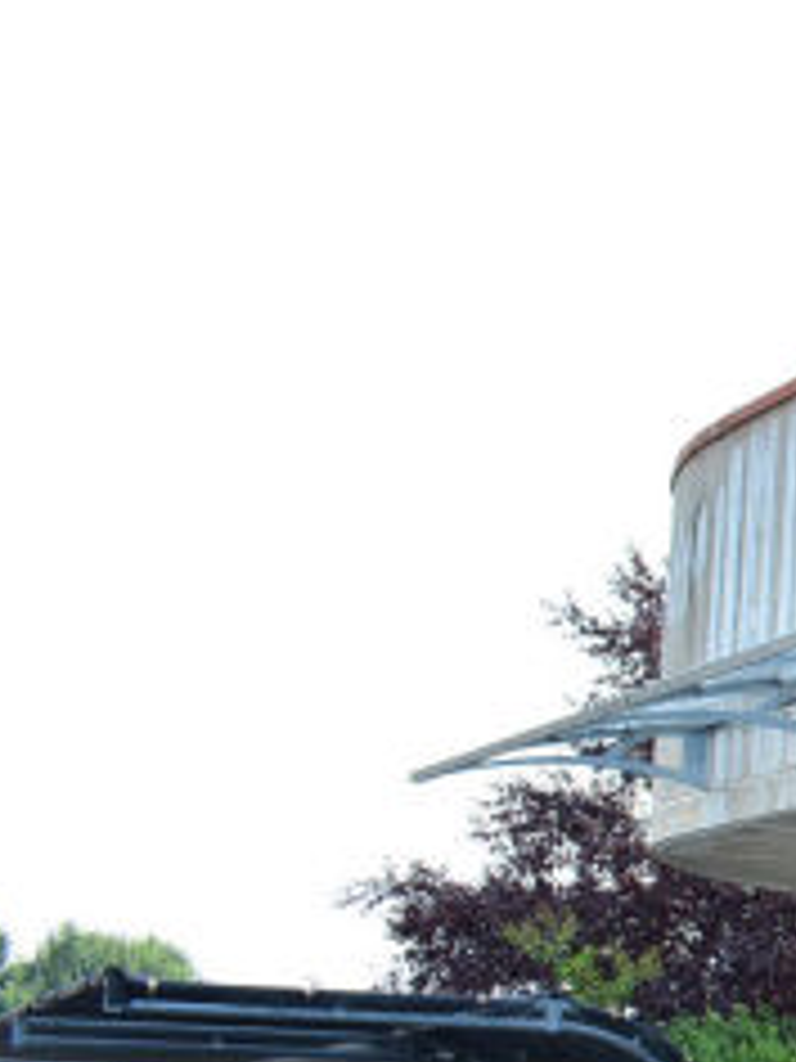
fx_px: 2698
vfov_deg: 21.4
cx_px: 1677
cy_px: 1078
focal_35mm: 88
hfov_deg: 13.8
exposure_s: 1/60
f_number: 6.3
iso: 100
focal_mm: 18
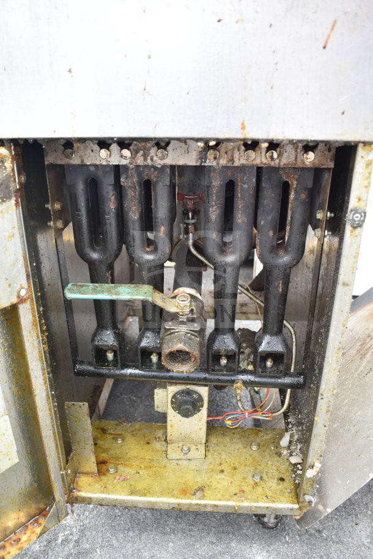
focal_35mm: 30
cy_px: 280
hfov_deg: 43.6
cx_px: 186
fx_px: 466
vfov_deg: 61.9
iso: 200
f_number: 4
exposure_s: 1/60
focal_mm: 20
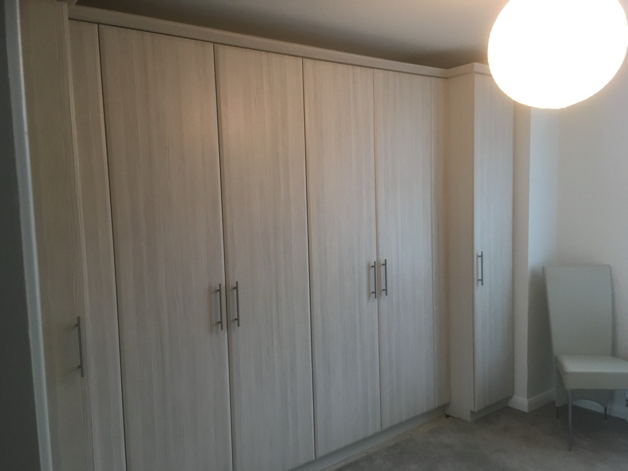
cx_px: 314
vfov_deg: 48.2
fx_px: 526
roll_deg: +2.5
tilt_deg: -2.9
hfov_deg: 61.7
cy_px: 236
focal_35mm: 29
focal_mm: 4.15
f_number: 2.2
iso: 160
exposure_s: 1/33
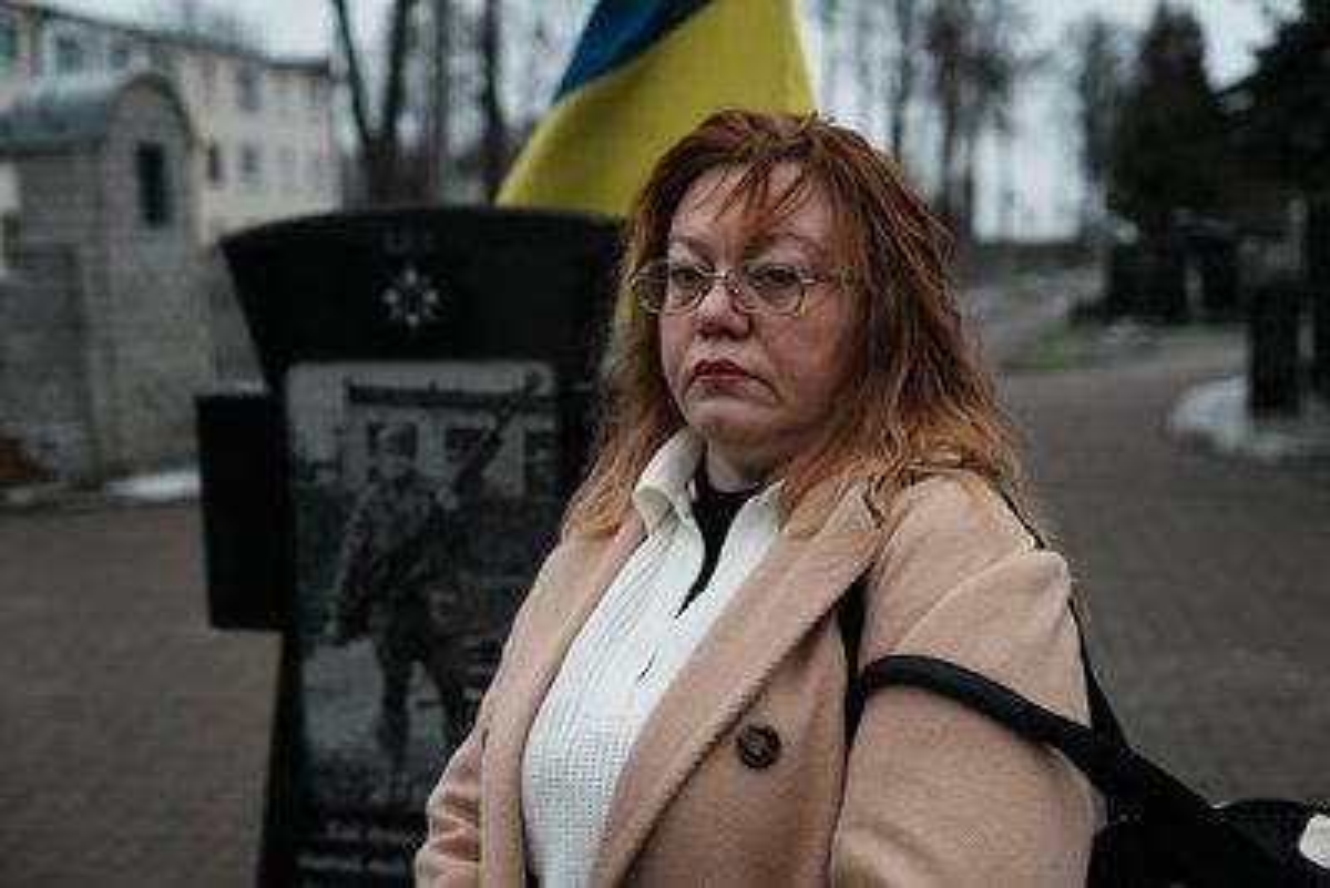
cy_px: 444
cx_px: 665
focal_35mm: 44
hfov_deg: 44.5
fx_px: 1626
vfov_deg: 30.5
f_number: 3.2
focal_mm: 44
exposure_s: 1/800
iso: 1600
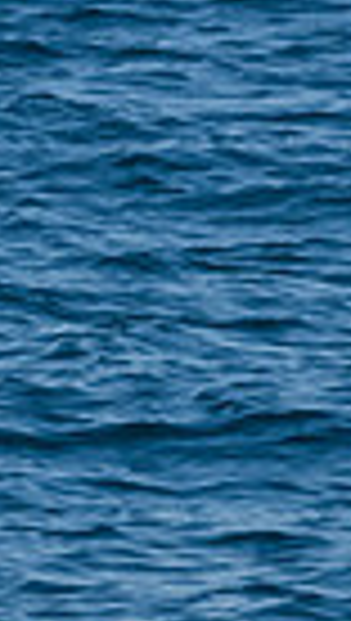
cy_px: 297
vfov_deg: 2.7
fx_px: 13419
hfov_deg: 1.5
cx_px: -1099
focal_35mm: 814
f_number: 14
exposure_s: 1/800
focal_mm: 105
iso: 640
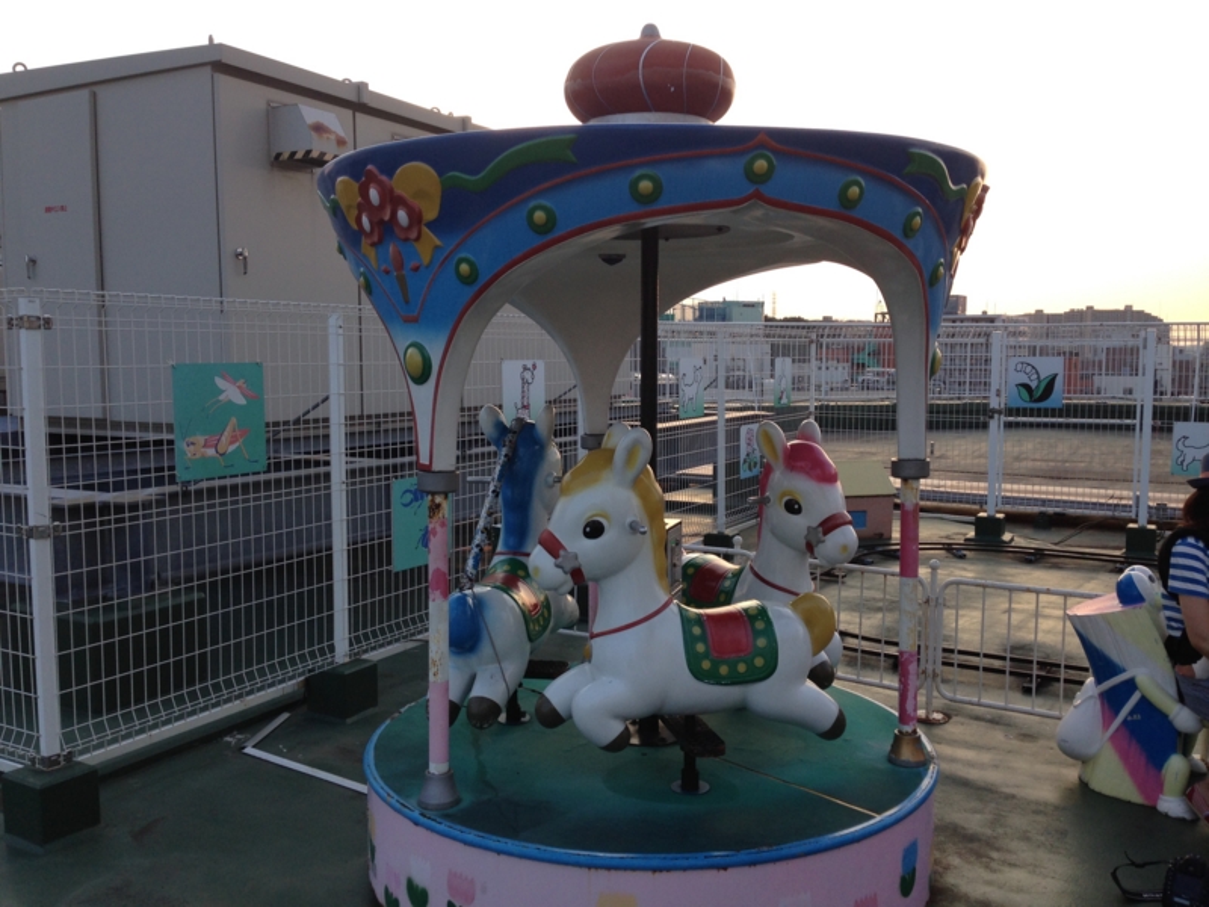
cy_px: 454
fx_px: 1153
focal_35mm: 33
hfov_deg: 55.4
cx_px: 604
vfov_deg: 42.9
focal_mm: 4.12
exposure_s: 1/201
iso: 50
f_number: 2.4
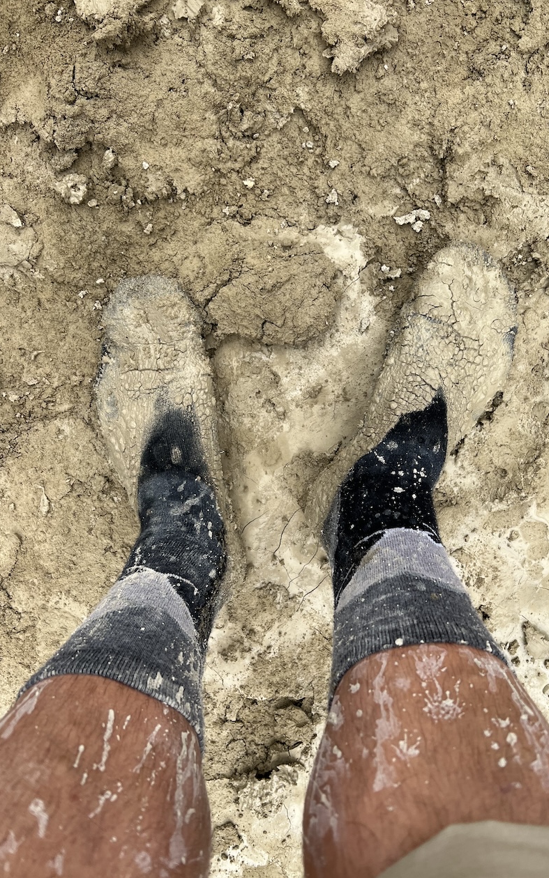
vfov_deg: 66.5
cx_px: 308
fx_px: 671
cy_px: 444
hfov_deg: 44.4
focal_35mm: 28
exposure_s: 1/1171
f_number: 1.5
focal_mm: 5.7
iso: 50
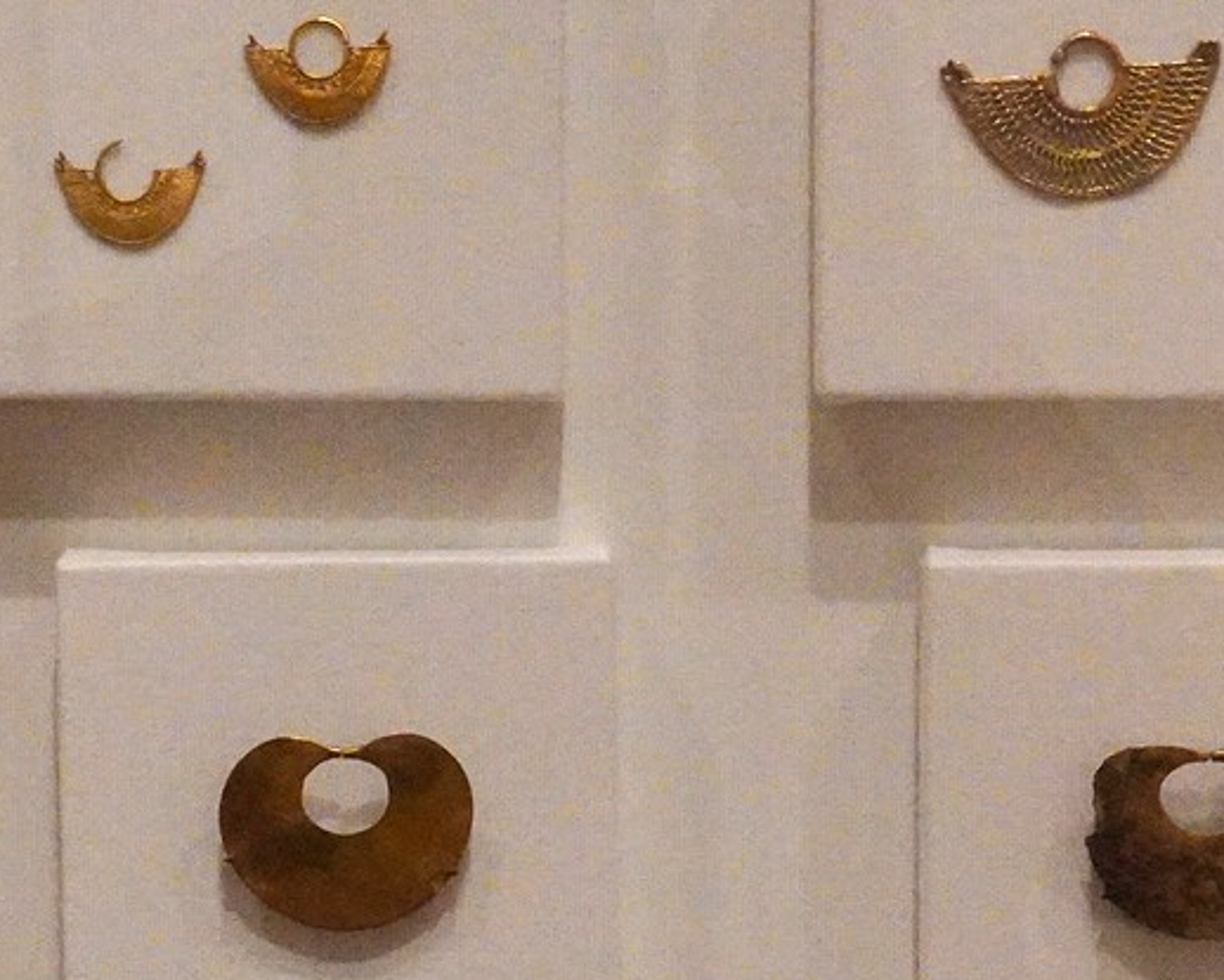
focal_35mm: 134
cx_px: 761
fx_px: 4857
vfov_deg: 11.5
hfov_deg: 14.4
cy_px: 574
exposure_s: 1/100
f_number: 13
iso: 12800
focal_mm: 37
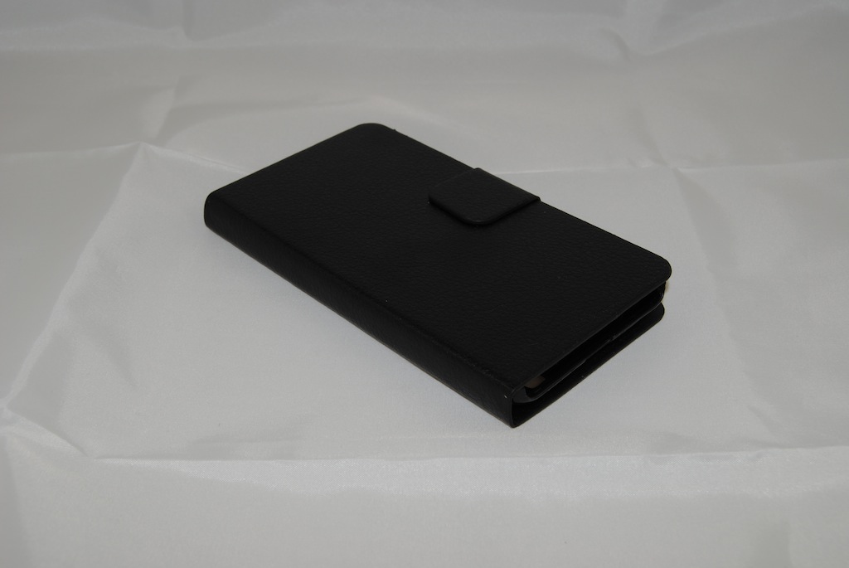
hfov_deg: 43.6
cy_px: 284
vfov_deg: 29.9
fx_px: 1062
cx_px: 424
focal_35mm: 45
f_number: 11
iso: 100
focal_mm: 30
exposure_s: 1/20
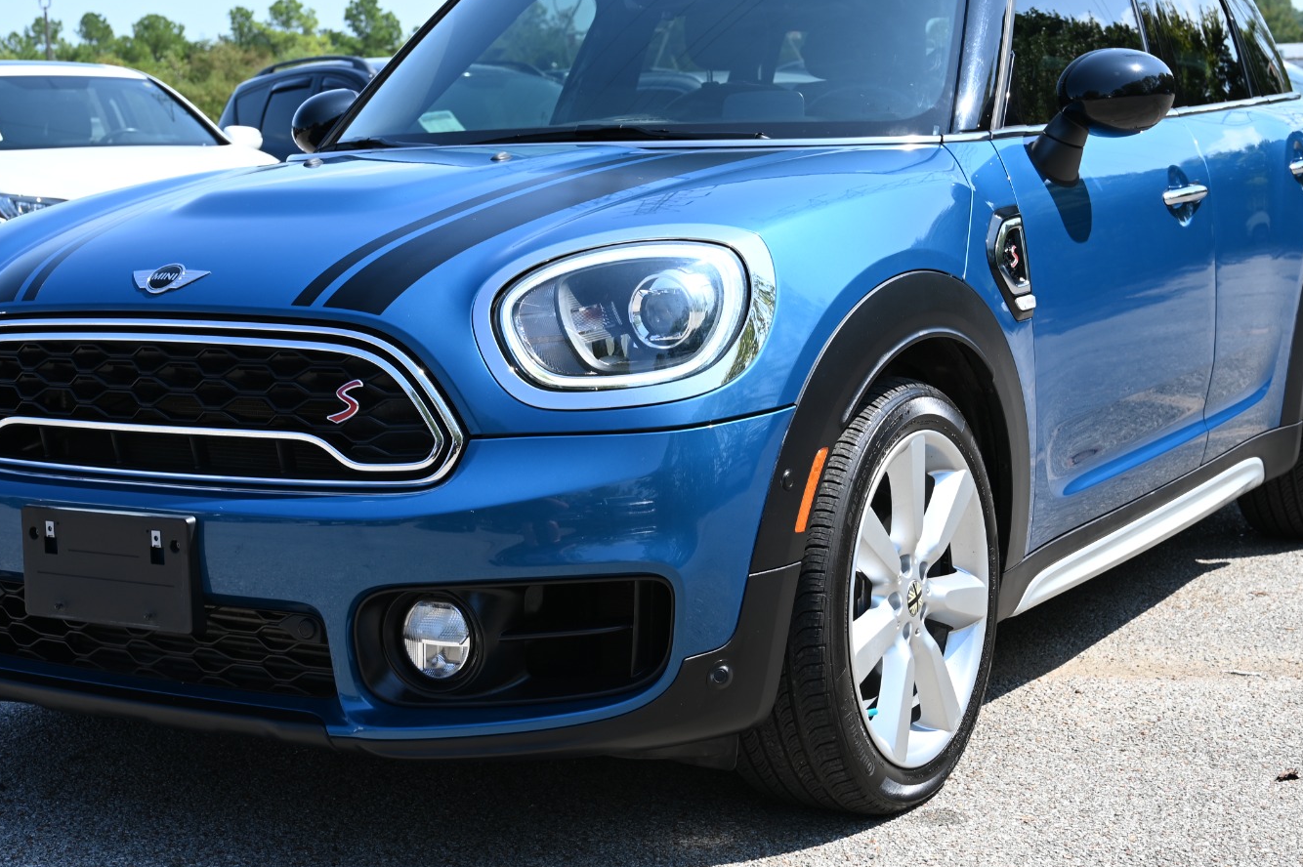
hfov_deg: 33.9
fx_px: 2134
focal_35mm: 59
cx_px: 579
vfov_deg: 23.0
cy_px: 392
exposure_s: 1/250
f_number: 5.6
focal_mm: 41
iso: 100
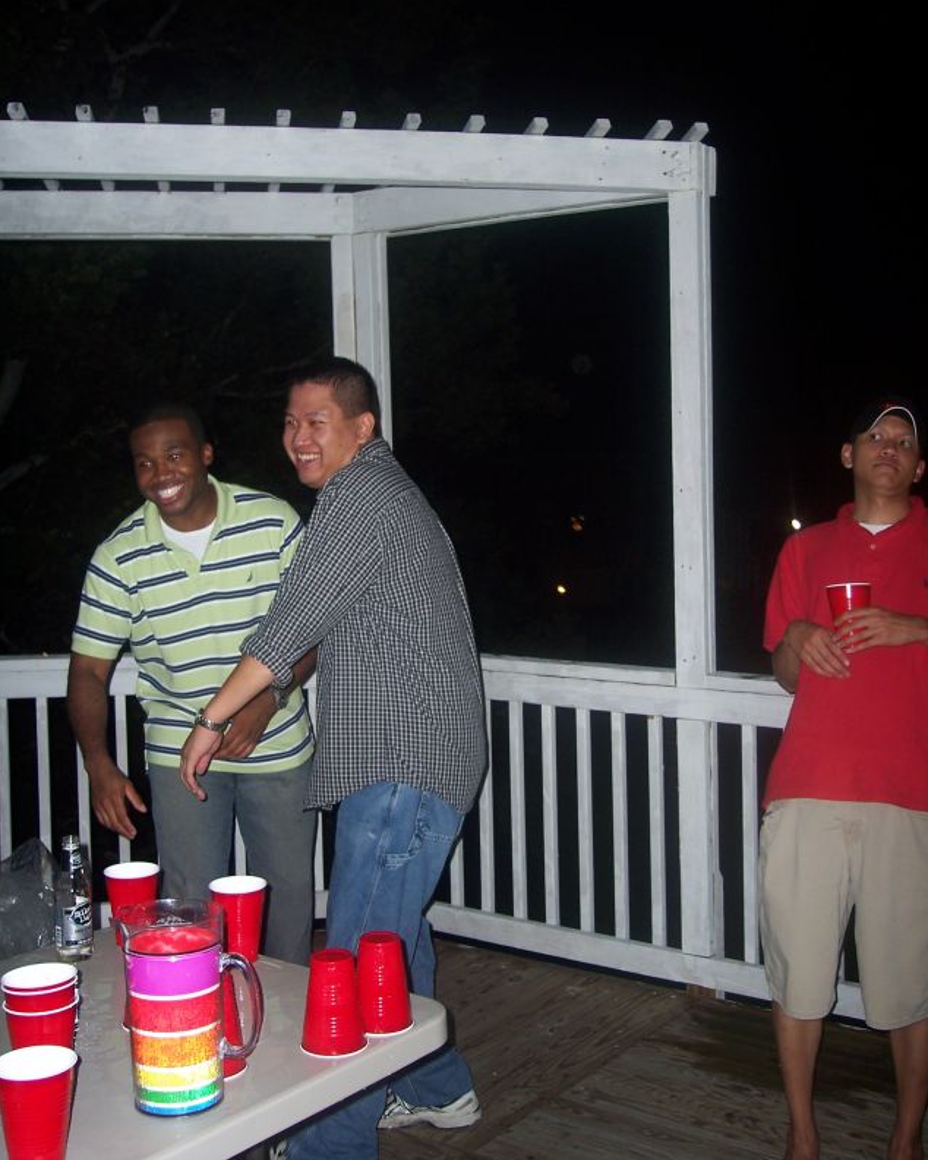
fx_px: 1407
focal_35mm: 41
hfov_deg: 36.5
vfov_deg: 44.8
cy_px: 544
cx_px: 467
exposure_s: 1/60
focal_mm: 8
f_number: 2.8
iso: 100
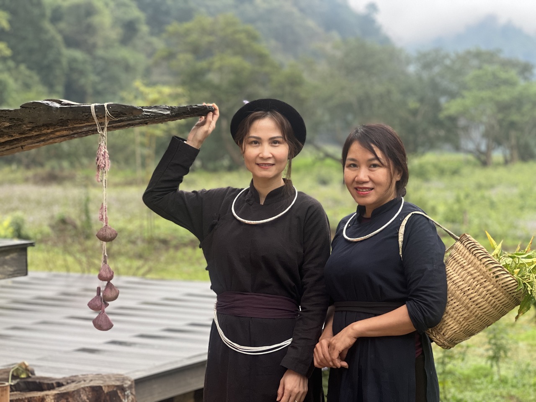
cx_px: 268
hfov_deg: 25.3
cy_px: 201
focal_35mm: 77
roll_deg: -0.2
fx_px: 1192
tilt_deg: -3.1
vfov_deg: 19.1
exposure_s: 1/78
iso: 250
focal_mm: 9
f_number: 2.8
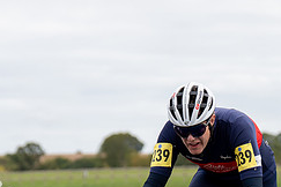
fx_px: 2341
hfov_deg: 6.9
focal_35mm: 300
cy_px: 255
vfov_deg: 4.6
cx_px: 199
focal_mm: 87
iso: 125
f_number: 3.5
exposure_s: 1/1000
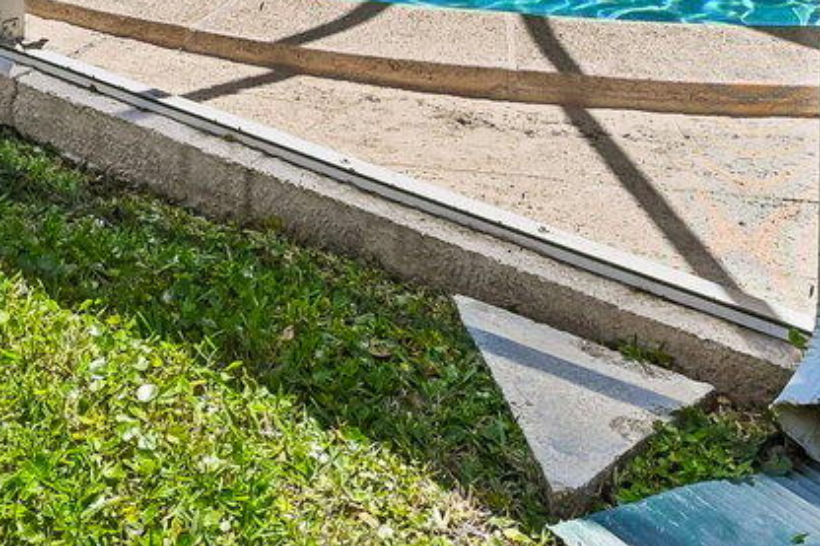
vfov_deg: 16.6
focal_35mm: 69
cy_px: -429
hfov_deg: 27.7
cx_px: 24
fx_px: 1571
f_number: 8
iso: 100
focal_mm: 14
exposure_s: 1/200
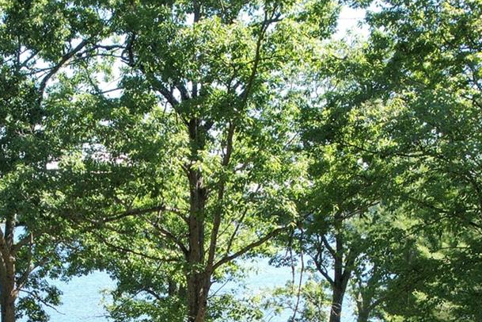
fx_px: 991
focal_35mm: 74
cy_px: 344
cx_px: 158
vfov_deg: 17.8
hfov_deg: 27.2
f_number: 2.8
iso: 100
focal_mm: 8.38
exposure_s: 1/350
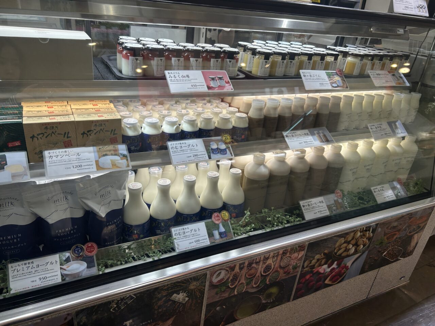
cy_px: 163
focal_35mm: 26
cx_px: 218
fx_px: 327
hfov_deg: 67.3
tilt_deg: -26.0
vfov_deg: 53.1
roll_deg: -5.2
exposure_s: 1/112
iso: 32
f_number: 1.5
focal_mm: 5.7
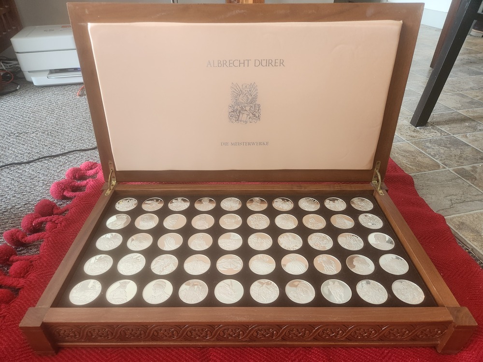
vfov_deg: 58.9
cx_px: 242
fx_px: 321
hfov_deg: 73.9
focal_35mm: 23
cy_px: 181
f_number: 1.8
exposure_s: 1/120
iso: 400
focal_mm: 5.4
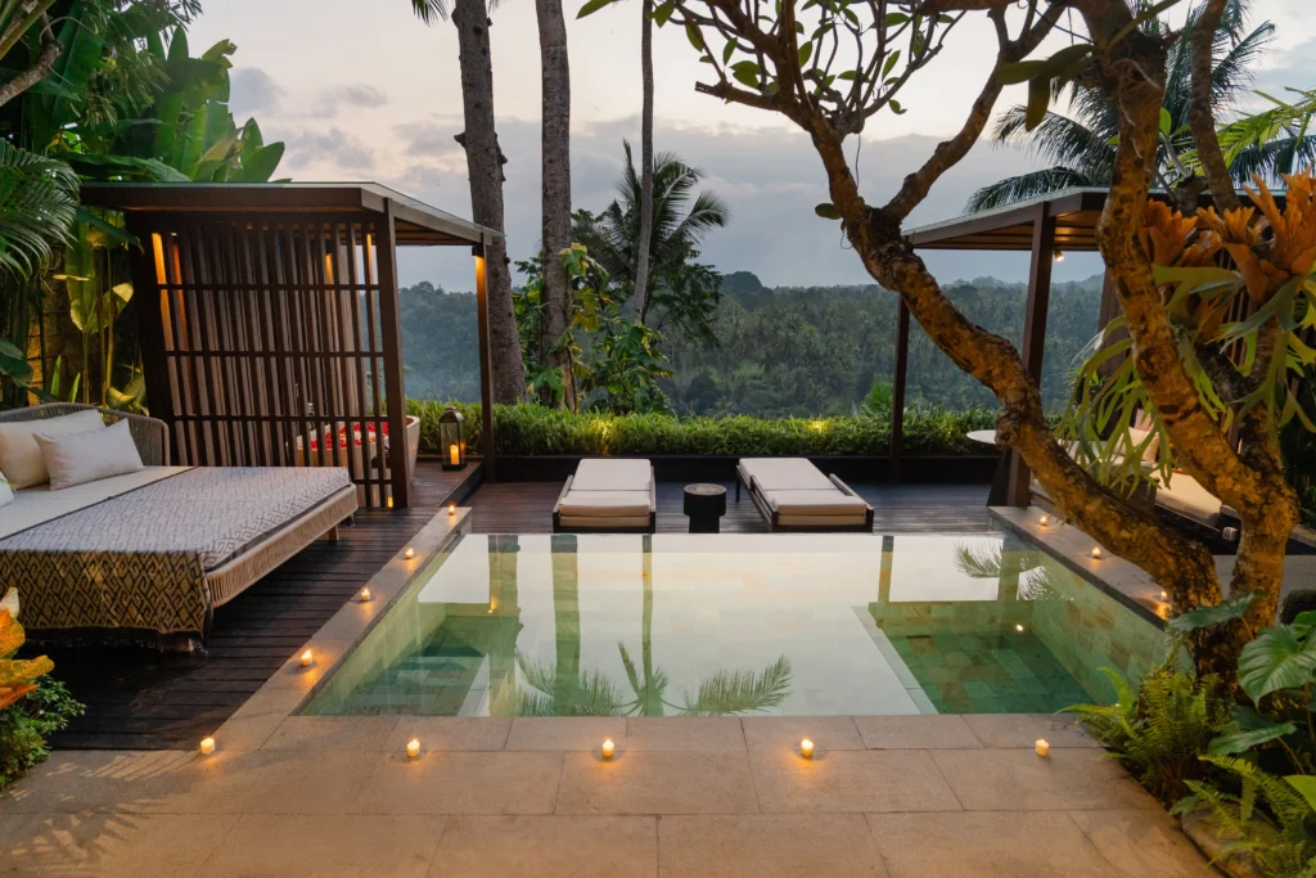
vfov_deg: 61.9
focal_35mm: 20
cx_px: 658
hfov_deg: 84.0
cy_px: 439
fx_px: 731
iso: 1600
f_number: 4
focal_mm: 20
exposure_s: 1/50
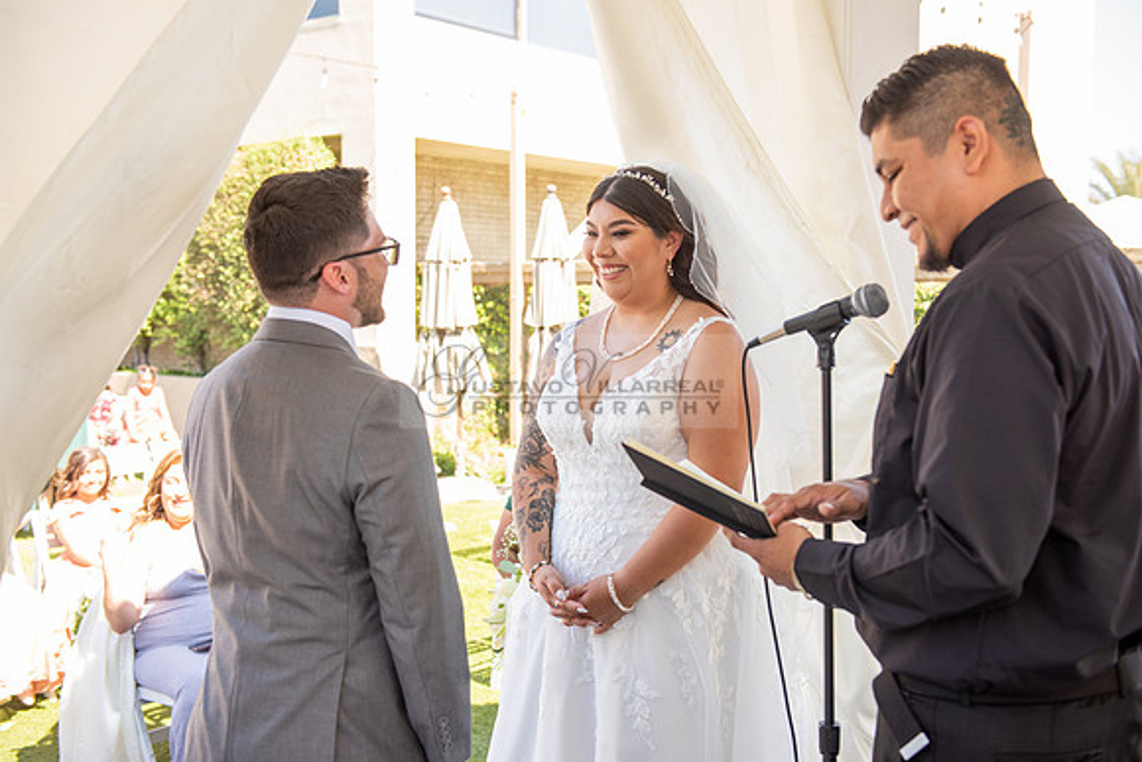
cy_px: 381
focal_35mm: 42
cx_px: 571
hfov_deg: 46.4
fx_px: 1333
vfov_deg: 31.9
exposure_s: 1/100
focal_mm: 42
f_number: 4
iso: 100
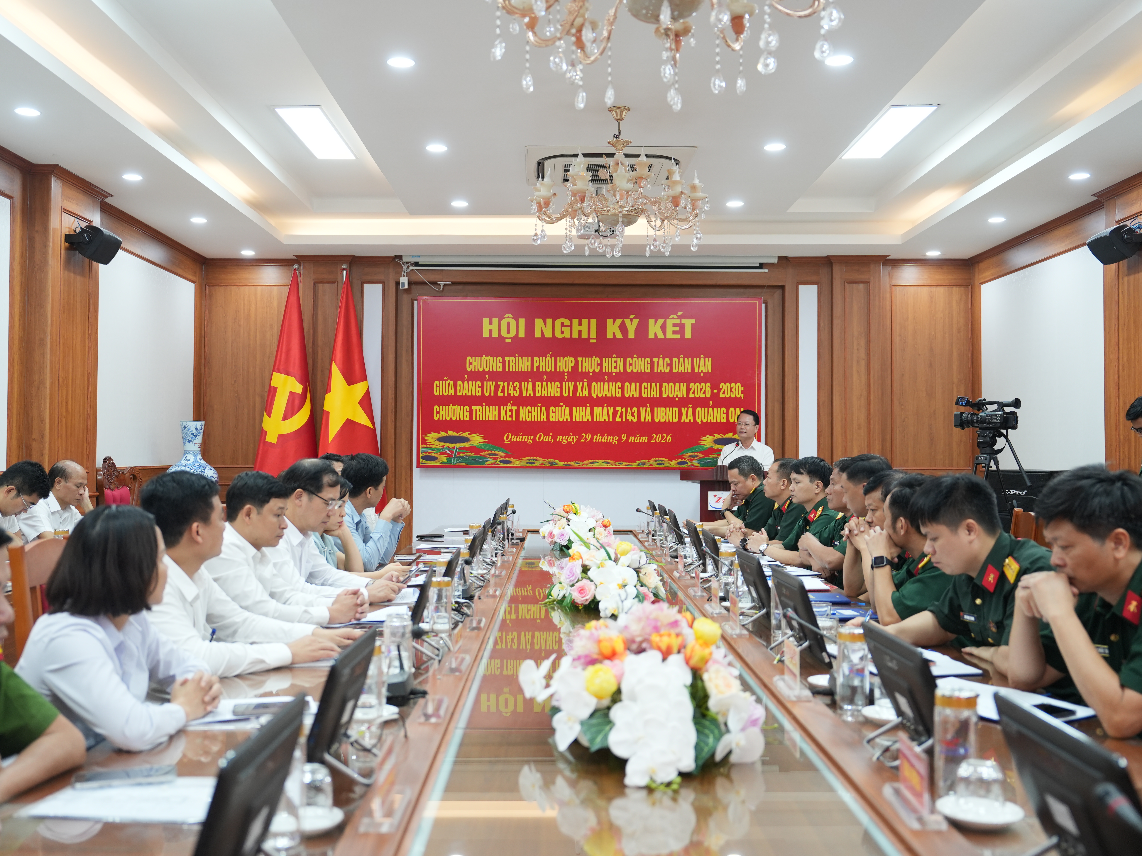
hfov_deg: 51.3
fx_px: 1188
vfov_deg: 39.7
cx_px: 527
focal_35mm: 36
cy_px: 426
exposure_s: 1/100
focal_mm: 33
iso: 800
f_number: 2.8
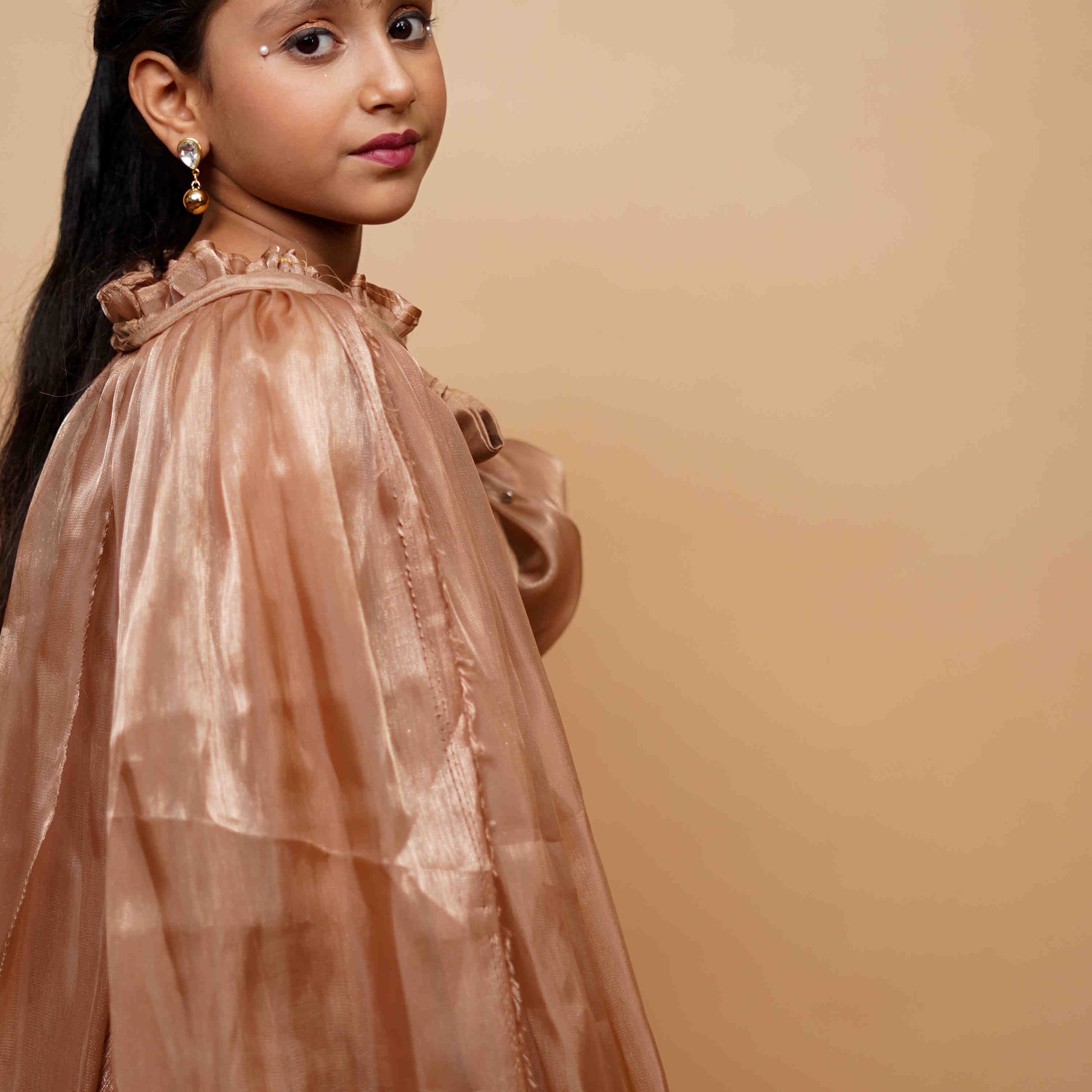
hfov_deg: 20.4
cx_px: 419
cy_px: 624
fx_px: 3034
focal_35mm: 85
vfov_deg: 20.4
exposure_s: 1/200
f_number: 1.8
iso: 160
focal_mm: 50
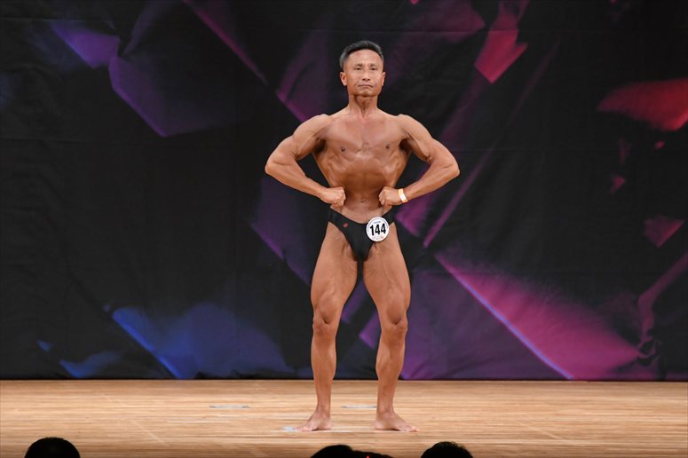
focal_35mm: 285
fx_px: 5444
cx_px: 344
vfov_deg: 4.8
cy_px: 229
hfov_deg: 7.2
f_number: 5.6
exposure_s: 1/400
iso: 3200
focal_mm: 190
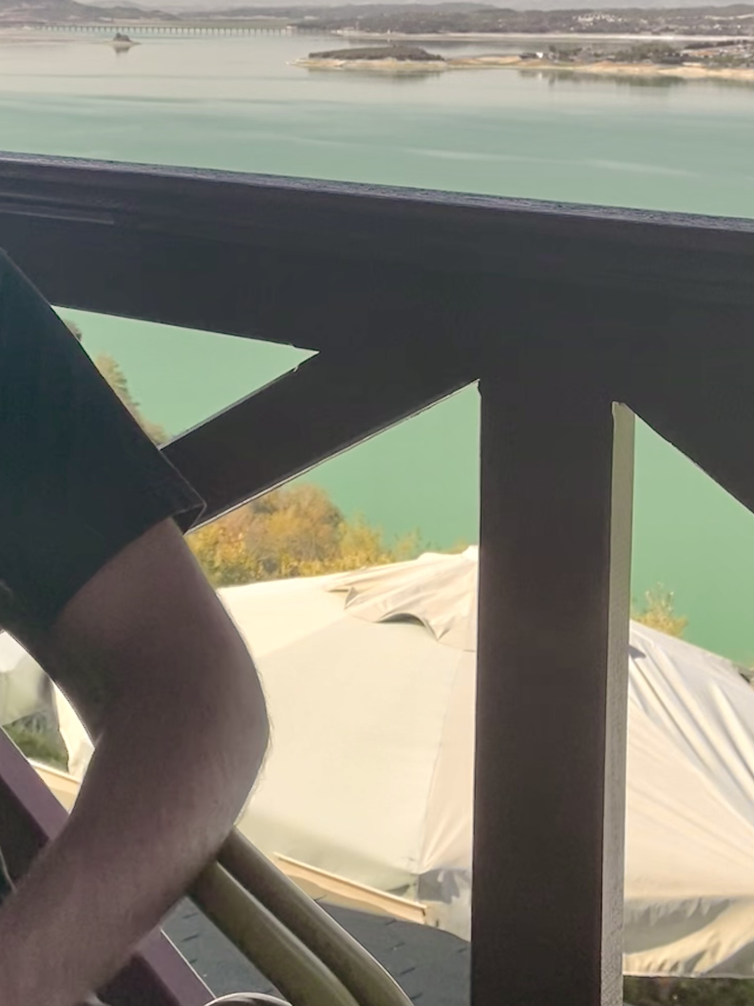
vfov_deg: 34.0
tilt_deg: -3.1
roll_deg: -0.2
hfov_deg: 26.4
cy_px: 84
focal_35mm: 53
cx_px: 48
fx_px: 1540
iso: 32
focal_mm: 4.25
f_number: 1.8
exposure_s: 1/1429
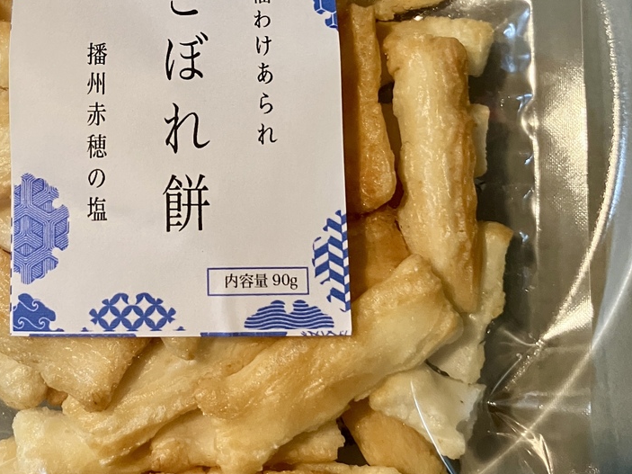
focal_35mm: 51
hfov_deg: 37.0
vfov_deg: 28.1
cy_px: 108
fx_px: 931
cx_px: 203
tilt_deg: -68.8
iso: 250
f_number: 1.8
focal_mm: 3.99
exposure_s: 1/60
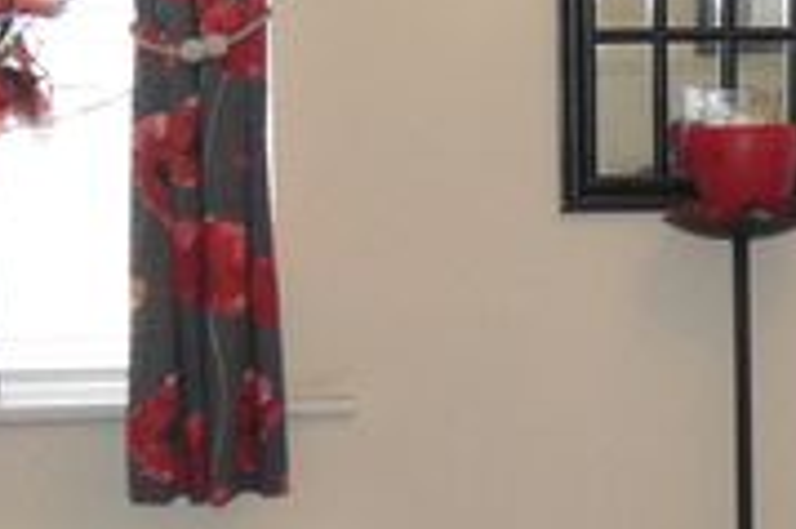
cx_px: 658
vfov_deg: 11.5
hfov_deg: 17.1
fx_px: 2629
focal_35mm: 119
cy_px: 258
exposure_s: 1/60
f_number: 2.8
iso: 250
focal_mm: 3.6
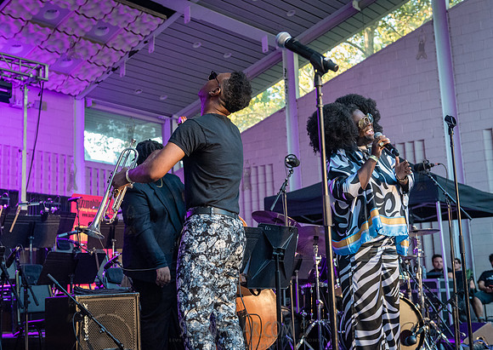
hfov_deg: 37.8
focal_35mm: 51
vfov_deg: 27.3
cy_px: 158
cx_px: 211
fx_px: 718
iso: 4000
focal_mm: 45
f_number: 3.5
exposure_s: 1/320
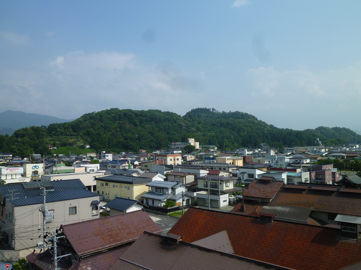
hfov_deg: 61.7
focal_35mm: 29
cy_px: 135
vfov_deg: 48.2
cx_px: 180
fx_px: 302
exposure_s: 1/500
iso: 80
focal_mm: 5.2
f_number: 5
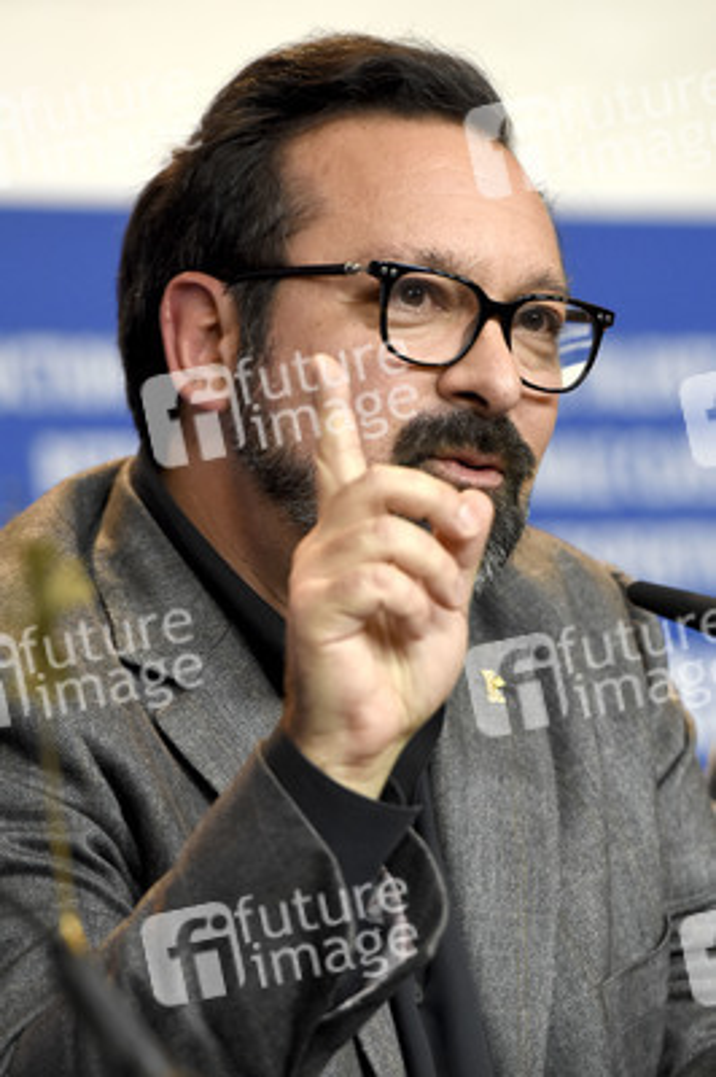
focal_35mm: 300
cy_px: 538
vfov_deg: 6.9
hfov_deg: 4.6
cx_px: 358
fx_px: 8965
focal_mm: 200
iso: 1250
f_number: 3.5
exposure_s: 1/400
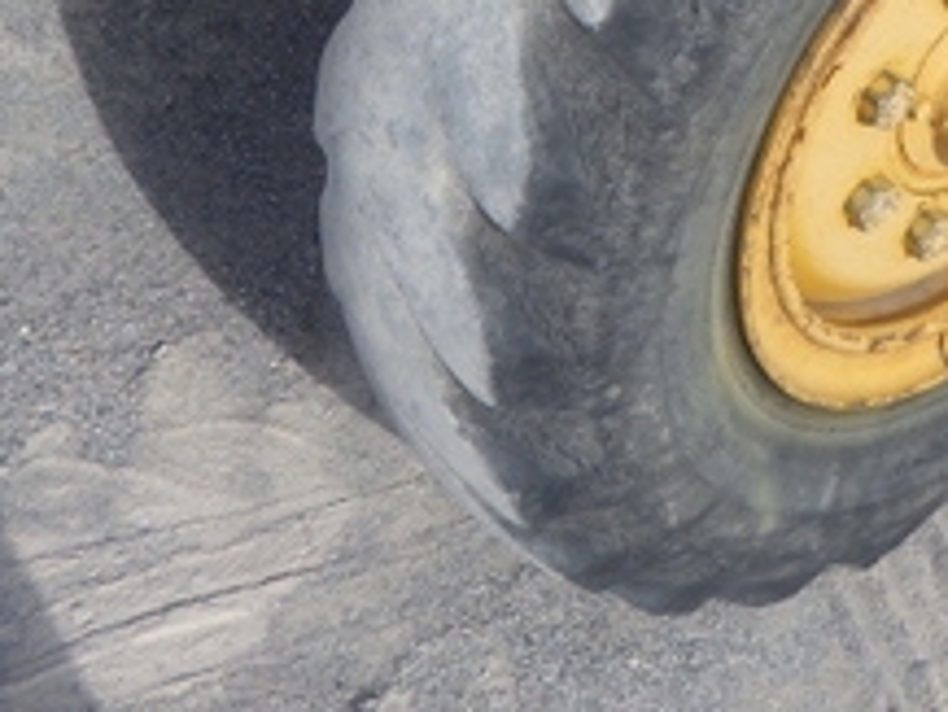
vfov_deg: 22.8
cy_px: 17
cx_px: 730
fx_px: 1699
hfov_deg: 30.6
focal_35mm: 62
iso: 125
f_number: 4.2
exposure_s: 1/640
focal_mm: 5
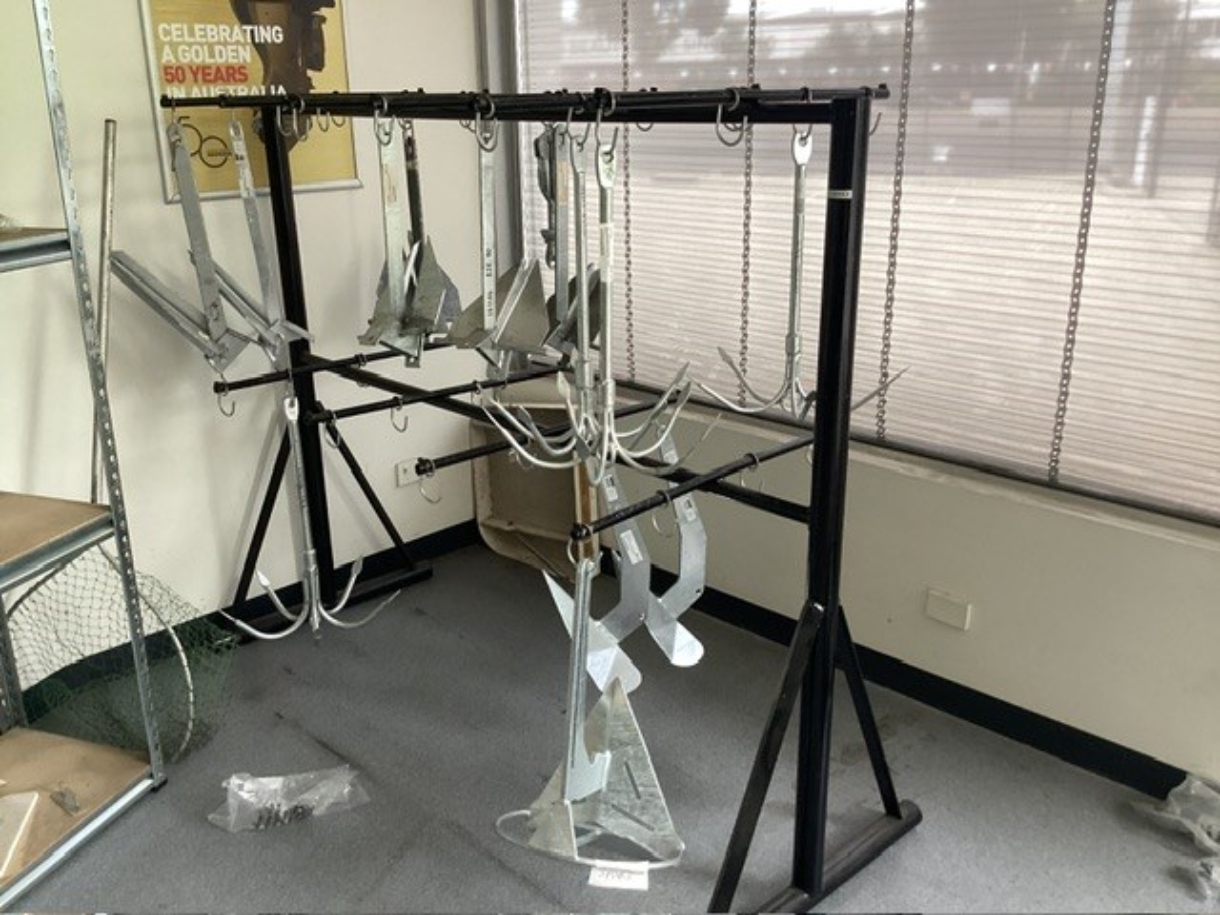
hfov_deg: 58.4
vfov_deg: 45.4
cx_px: 610
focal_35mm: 31
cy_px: 458
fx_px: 1093
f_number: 2.4
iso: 160
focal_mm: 3.3
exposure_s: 1/50
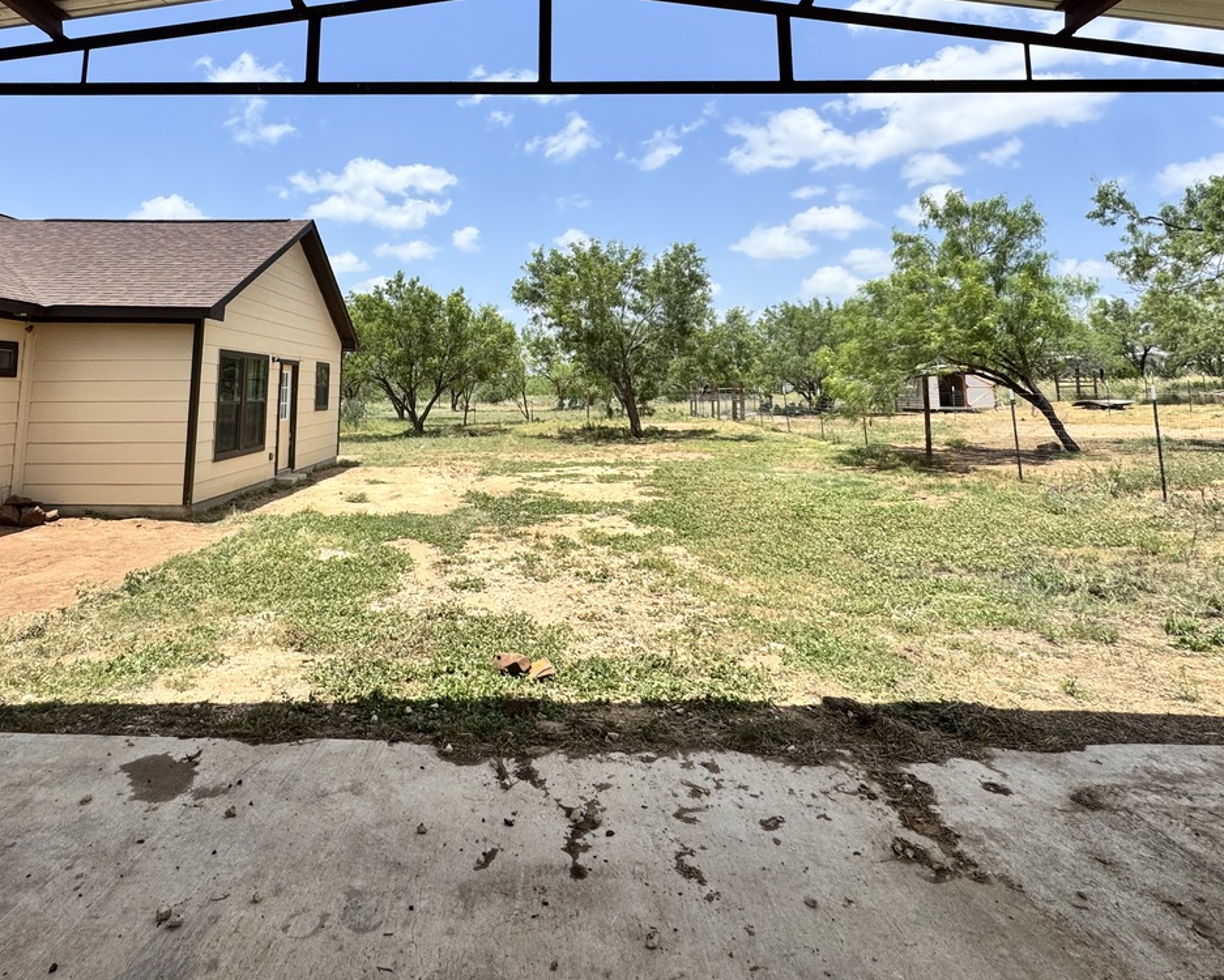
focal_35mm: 21
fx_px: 761
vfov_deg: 63.0
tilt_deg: +7.5
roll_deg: -0.7
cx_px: 516
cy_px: 287
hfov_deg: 77.1
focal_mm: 2.22
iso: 40
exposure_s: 1/2494
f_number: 2.2
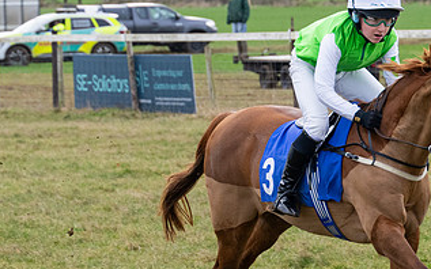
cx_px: 416
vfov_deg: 4.0
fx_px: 3852
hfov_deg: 6.4
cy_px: 199
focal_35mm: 328
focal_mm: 98
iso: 500
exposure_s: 1/800
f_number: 5
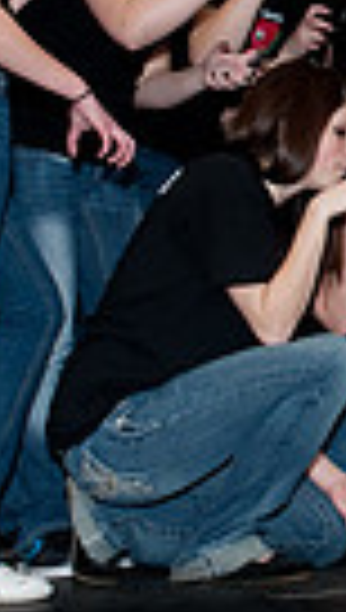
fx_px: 1737
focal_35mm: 107
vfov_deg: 19.7
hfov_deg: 10.7
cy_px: 94
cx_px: 629
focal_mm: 24
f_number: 5.6
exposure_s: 1/180
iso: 560
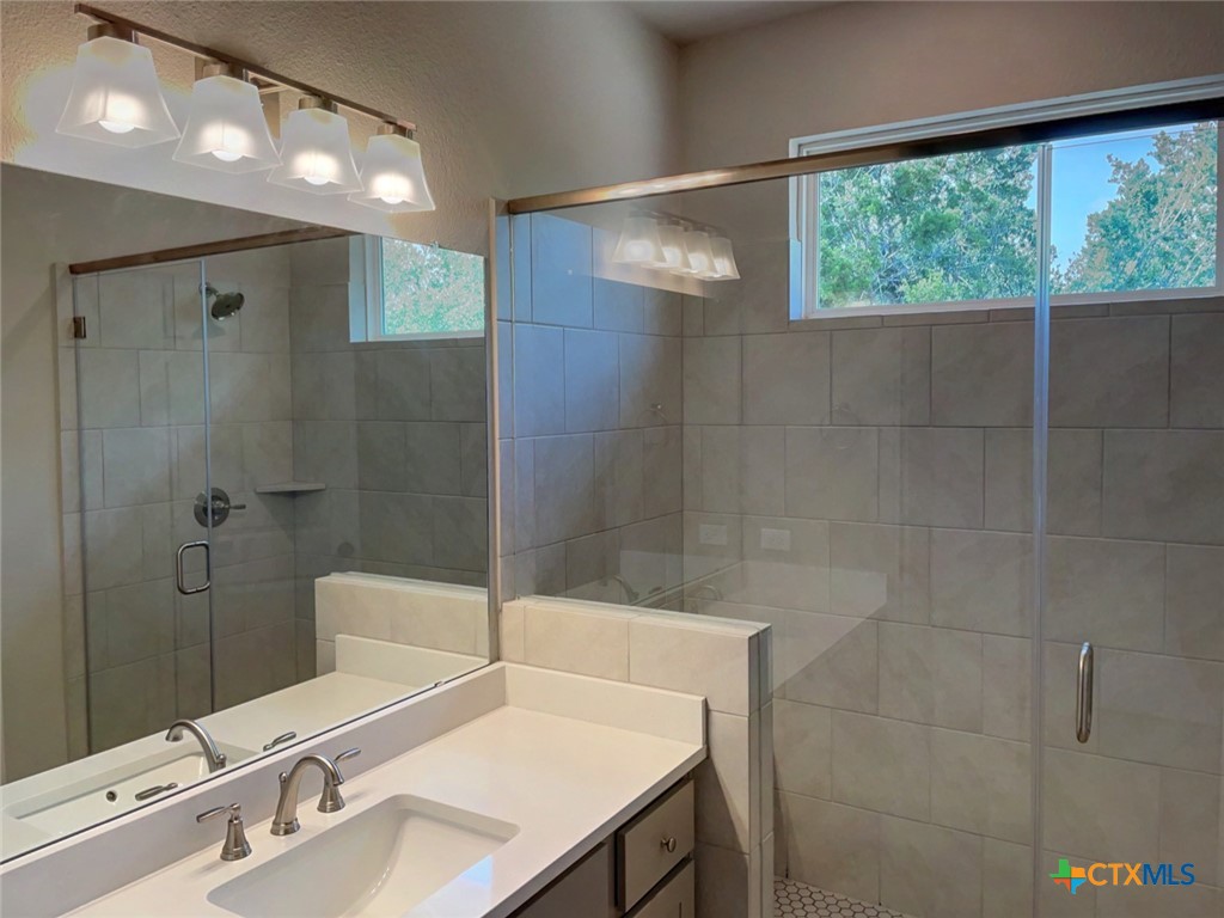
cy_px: 459
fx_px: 919
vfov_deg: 53.1
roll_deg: +1.3
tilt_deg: -1.1
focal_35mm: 26
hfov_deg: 67.3
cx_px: 612
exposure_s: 1/120
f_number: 1.6
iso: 50
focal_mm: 4.2
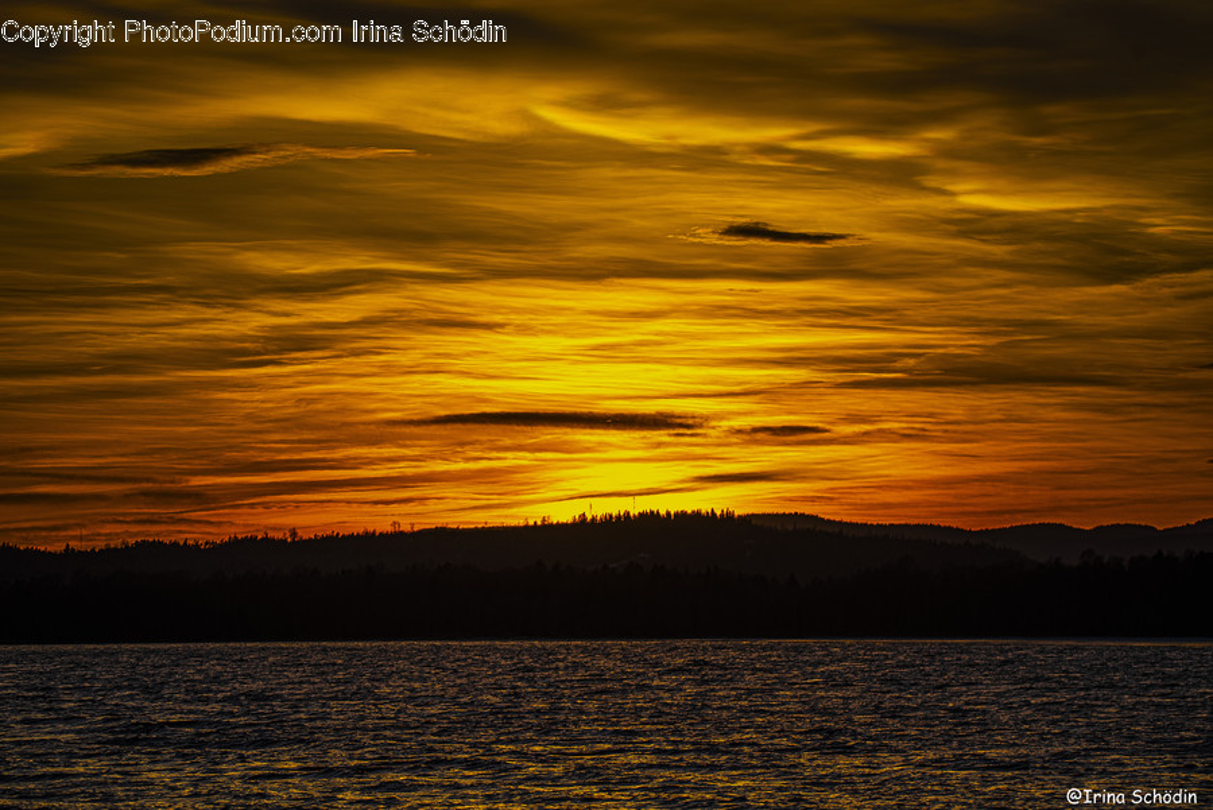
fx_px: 5056
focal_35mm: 150
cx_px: 606
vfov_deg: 9.2
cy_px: 405
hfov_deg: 13.7
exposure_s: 1/1250
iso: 100
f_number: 6.3
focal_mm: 150
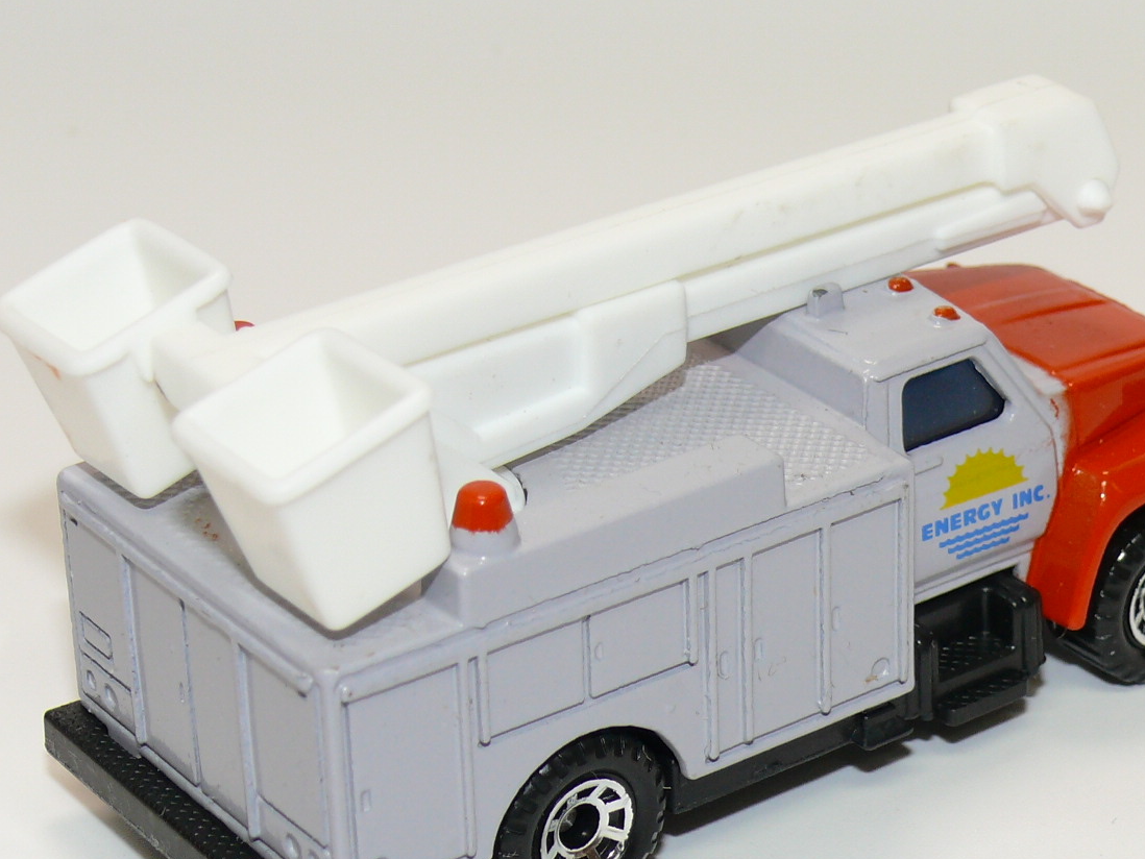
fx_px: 3904
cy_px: 506
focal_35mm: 118
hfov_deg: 16.7
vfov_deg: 12.6
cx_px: 666
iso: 100
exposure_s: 1/30
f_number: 4
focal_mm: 11.9
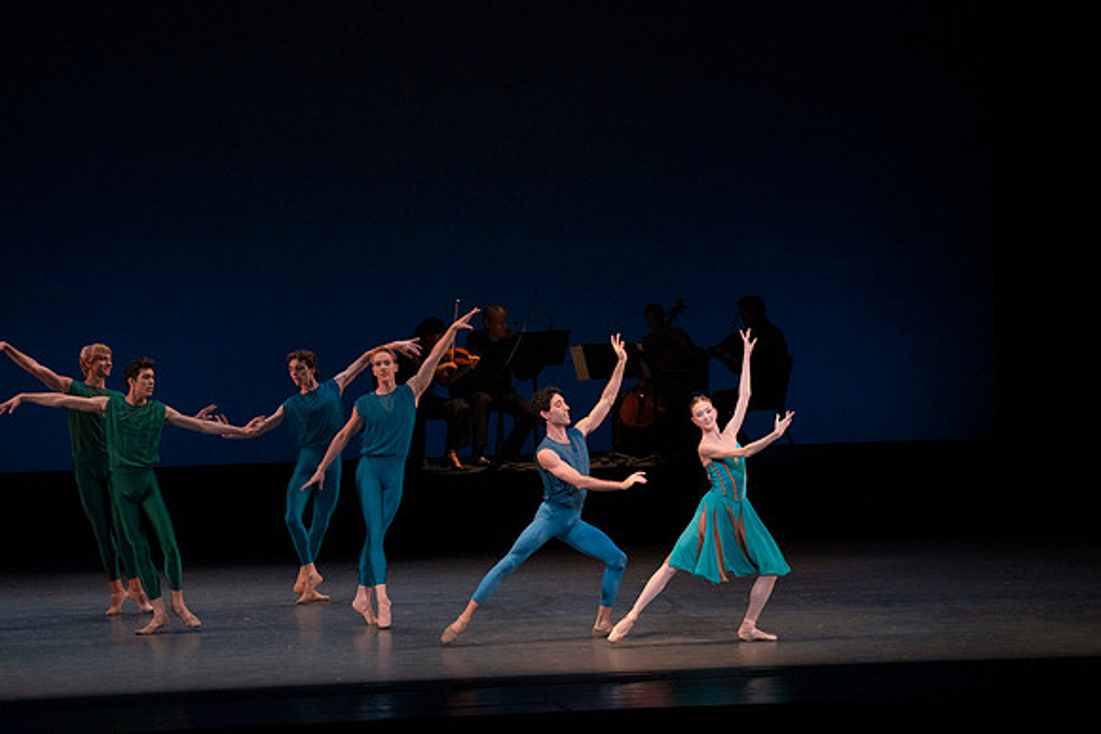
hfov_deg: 11.1
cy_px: 367
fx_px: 5659
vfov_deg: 7.4
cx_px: 550
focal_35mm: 185
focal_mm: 185
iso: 8000
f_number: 7.1
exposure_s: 1/400
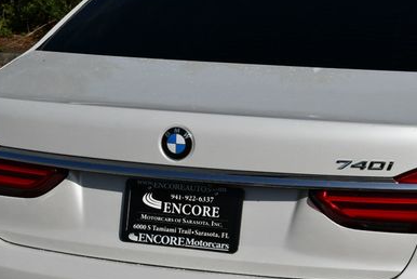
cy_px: 203
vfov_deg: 12.9
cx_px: 193
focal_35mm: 106
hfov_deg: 19.3
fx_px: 1229
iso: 100
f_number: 10
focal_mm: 32
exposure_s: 1/400
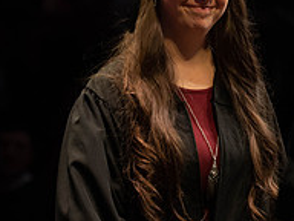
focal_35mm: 508
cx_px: 286
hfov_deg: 3.9
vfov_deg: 2.9
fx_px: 4315
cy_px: 47
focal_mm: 155
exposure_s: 1/320
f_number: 4.5
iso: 1600
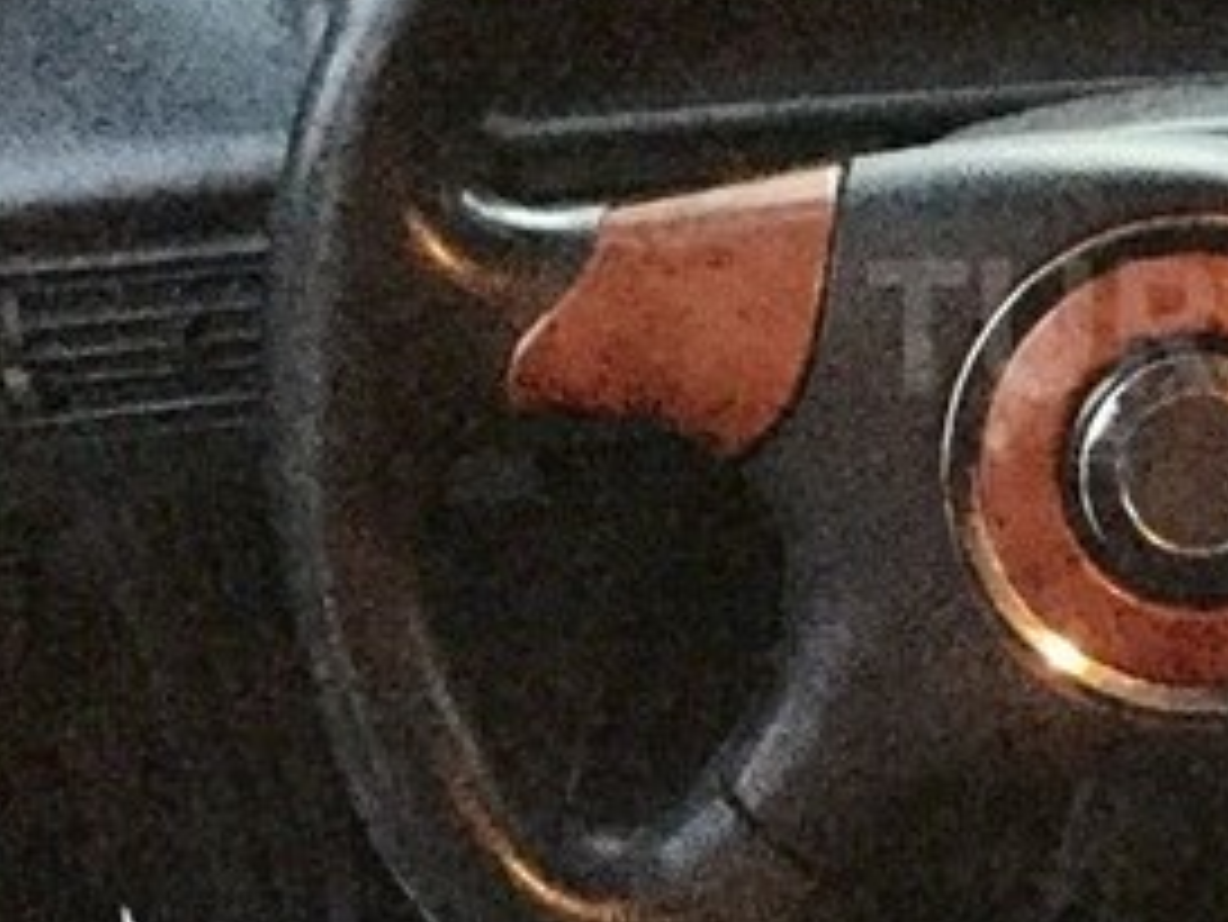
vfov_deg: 21.0
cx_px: 1327
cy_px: 326
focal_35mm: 70
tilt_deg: -30.1
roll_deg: +0.6
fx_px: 2484
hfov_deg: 25.8
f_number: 2.2
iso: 2000
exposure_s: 1/17
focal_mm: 4.15
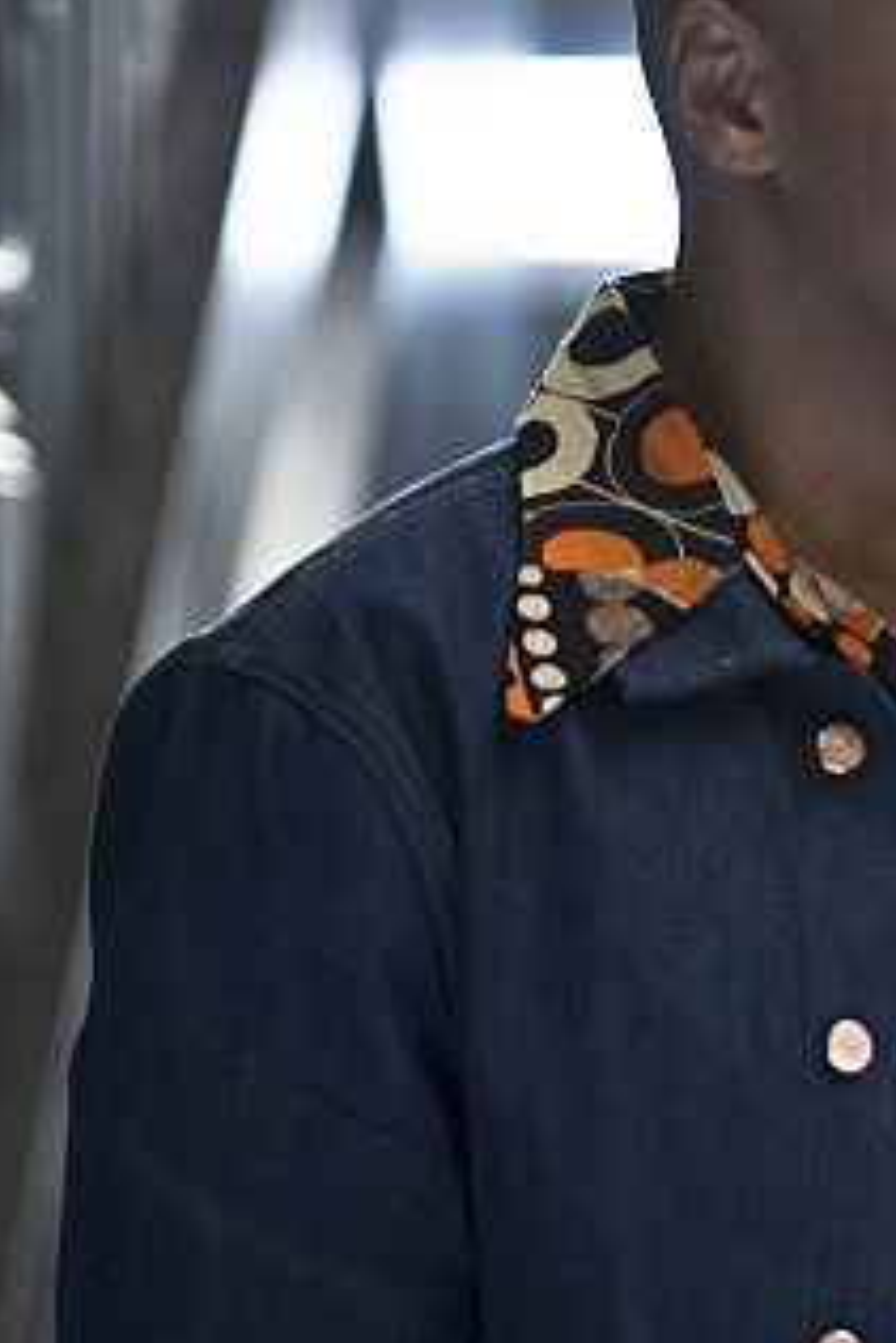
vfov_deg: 8.0
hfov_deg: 5.3
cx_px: 1580
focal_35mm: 258
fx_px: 9621
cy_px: 652
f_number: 2.8
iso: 2500
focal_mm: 102
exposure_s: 1/100
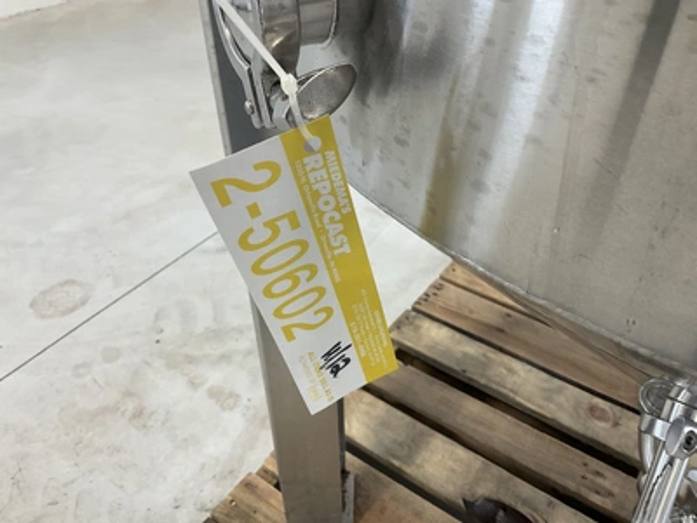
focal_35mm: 29
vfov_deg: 48.2
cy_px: 262
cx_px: 348
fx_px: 584
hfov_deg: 61.7
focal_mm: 3
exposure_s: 1/108
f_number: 1.8
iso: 64
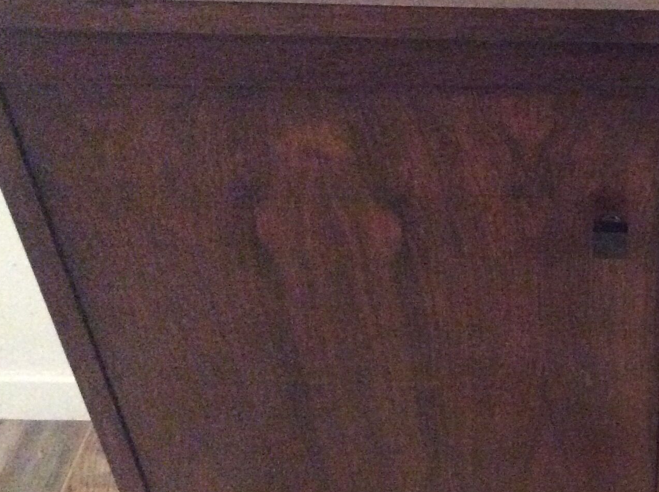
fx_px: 1236
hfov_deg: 28.5
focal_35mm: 65
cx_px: 620
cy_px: 256
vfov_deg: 22.5
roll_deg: +0.0
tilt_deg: -40.4
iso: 800
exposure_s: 1/17
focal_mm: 3.3
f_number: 2.4
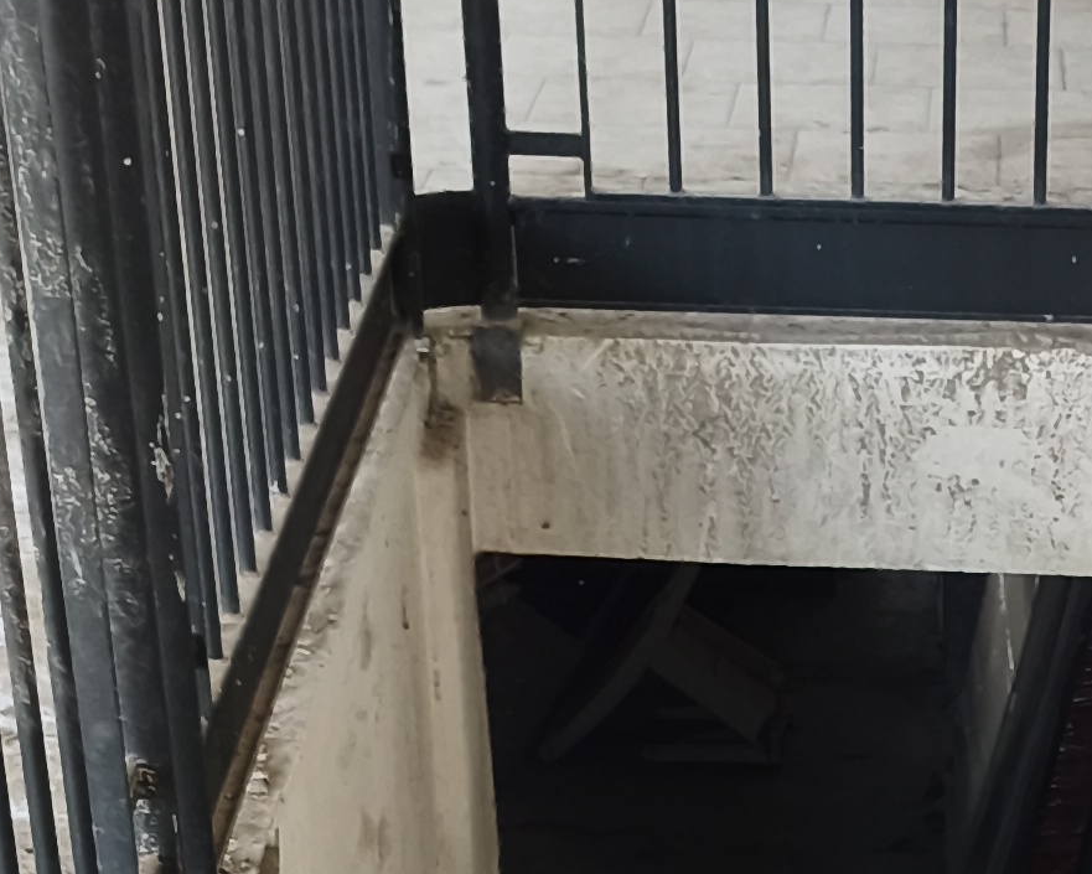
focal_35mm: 104
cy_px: 1483
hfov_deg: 18.0
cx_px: 1081
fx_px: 3362
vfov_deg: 13.5
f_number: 1.7
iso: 640
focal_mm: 6.06
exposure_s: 1/50
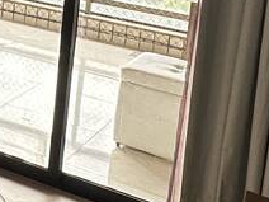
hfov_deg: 17.3
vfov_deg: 14.5
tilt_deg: -5.3
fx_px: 738
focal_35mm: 95
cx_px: -199
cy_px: -104
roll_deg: -4.8
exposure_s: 1/99
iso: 80
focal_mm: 2.22
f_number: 2.2
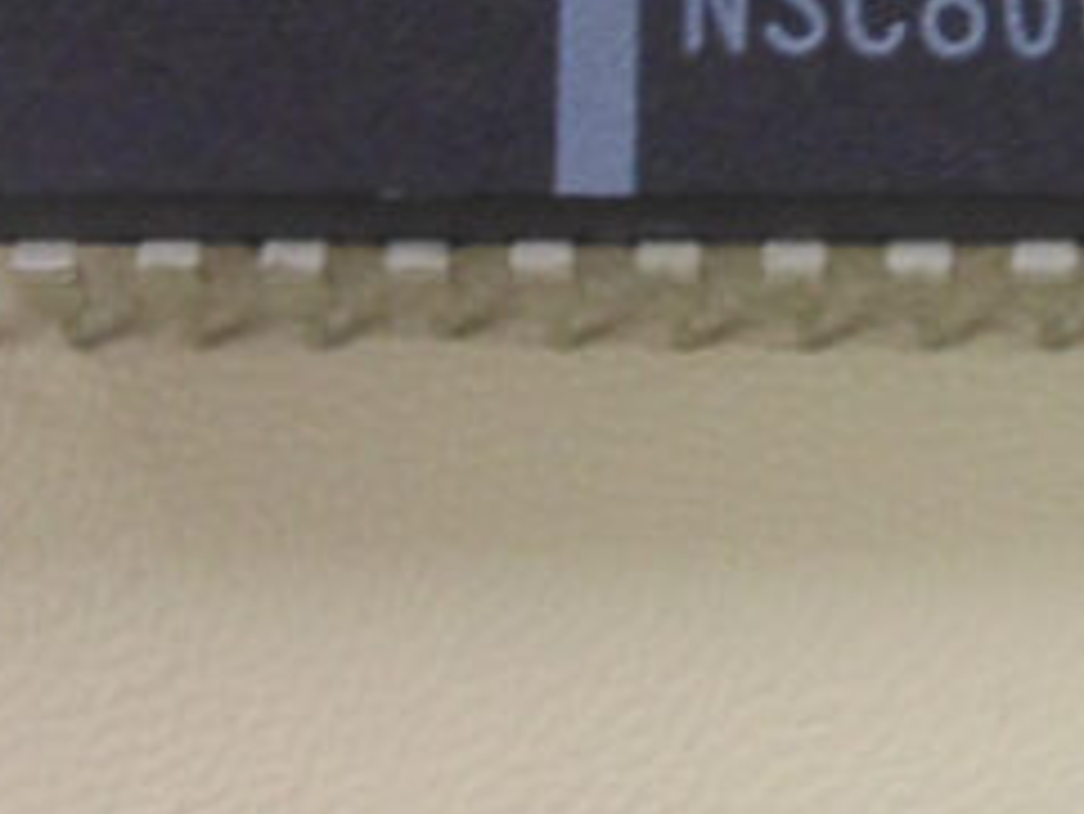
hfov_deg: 7.6
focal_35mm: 260
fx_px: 8146
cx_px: 1156
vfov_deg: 5.7
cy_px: 31
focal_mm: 17.5
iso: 400
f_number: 4.6
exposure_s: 1/30
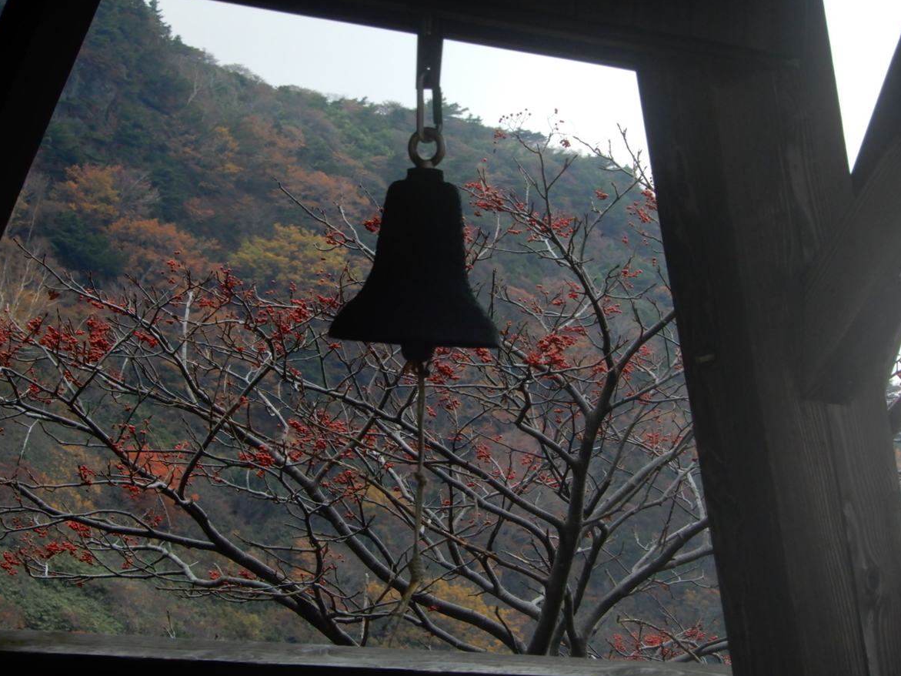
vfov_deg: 7.2
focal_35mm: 205
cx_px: 443
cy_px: 343
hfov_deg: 9.7
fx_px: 5335
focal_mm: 35.7
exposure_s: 1/60
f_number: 5.6
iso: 140
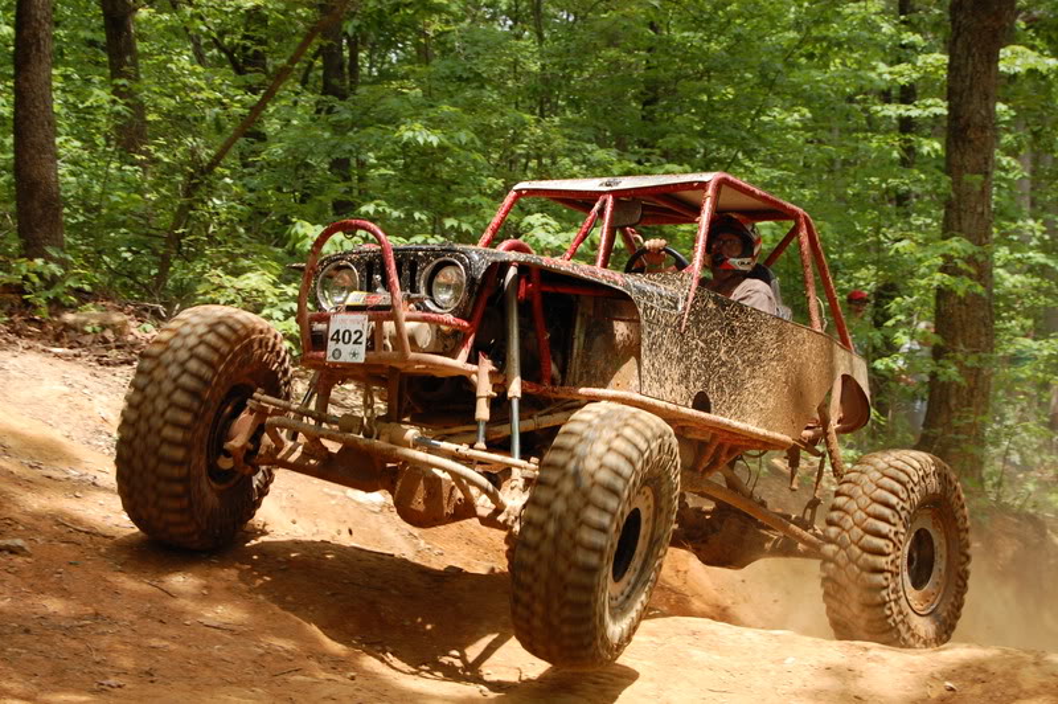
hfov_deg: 24.6
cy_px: 352
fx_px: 2423
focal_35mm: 82
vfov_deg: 16.5
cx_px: 529
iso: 400
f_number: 8
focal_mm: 55
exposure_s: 1/250
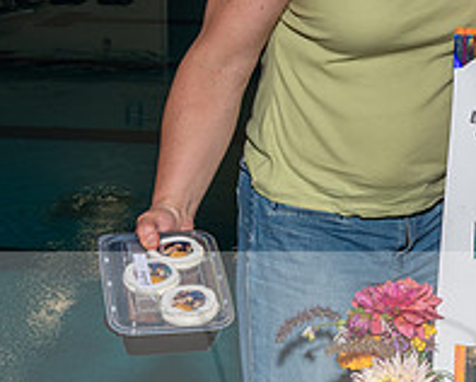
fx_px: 1382
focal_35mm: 98
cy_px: 0
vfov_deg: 15.4
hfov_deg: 18.7
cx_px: 533
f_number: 8
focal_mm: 24
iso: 100
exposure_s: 1/200
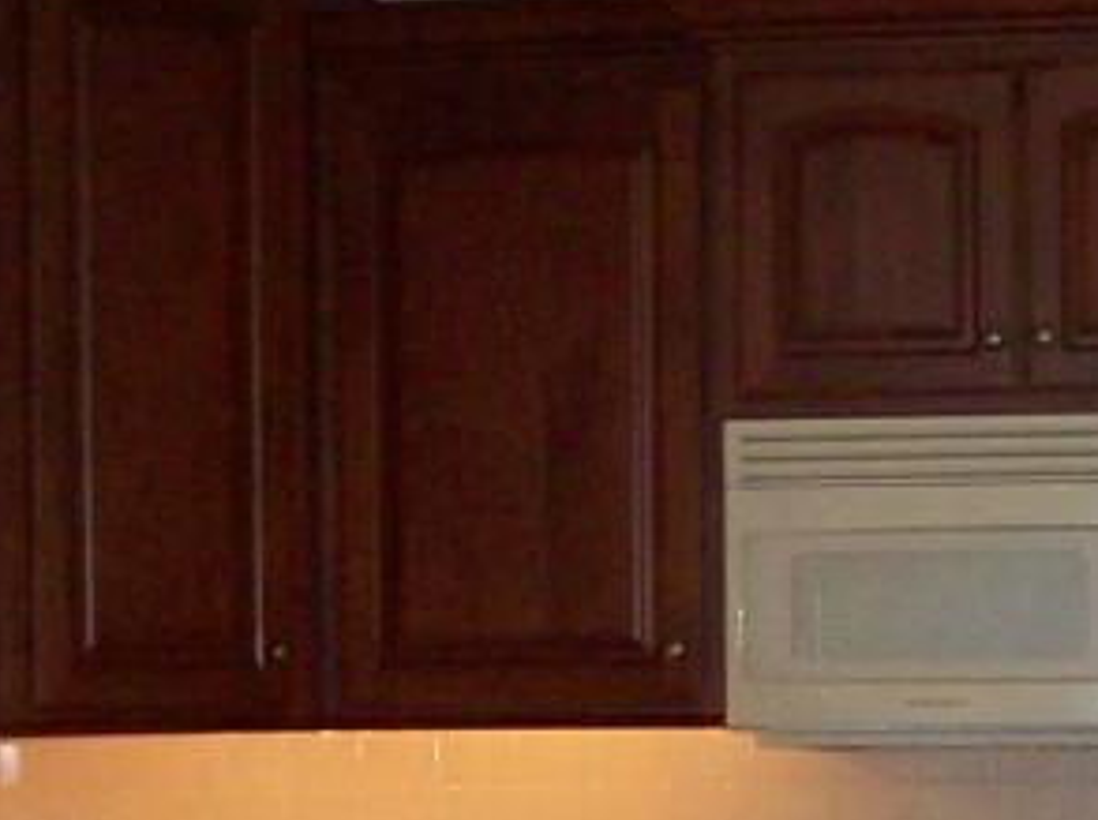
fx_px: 3992
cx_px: 581
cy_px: 970
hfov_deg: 15.7
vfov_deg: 11.5
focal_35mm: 126
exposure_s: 1/64
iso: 140
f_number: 2.7
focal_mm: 6
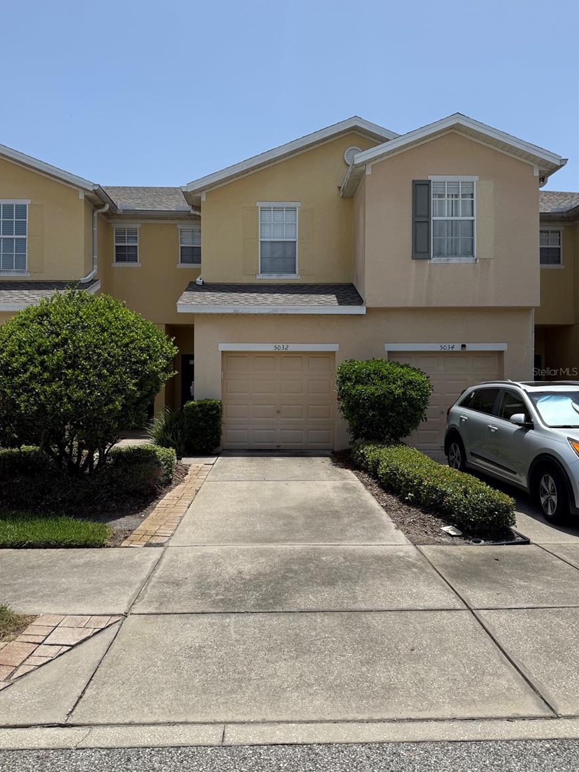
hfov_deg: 54.9
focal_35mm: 25
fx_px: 558
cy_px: 371
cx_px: 278
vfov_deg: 69.4
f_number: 1.78
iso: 80
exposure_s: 1/6173
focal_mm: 6.76
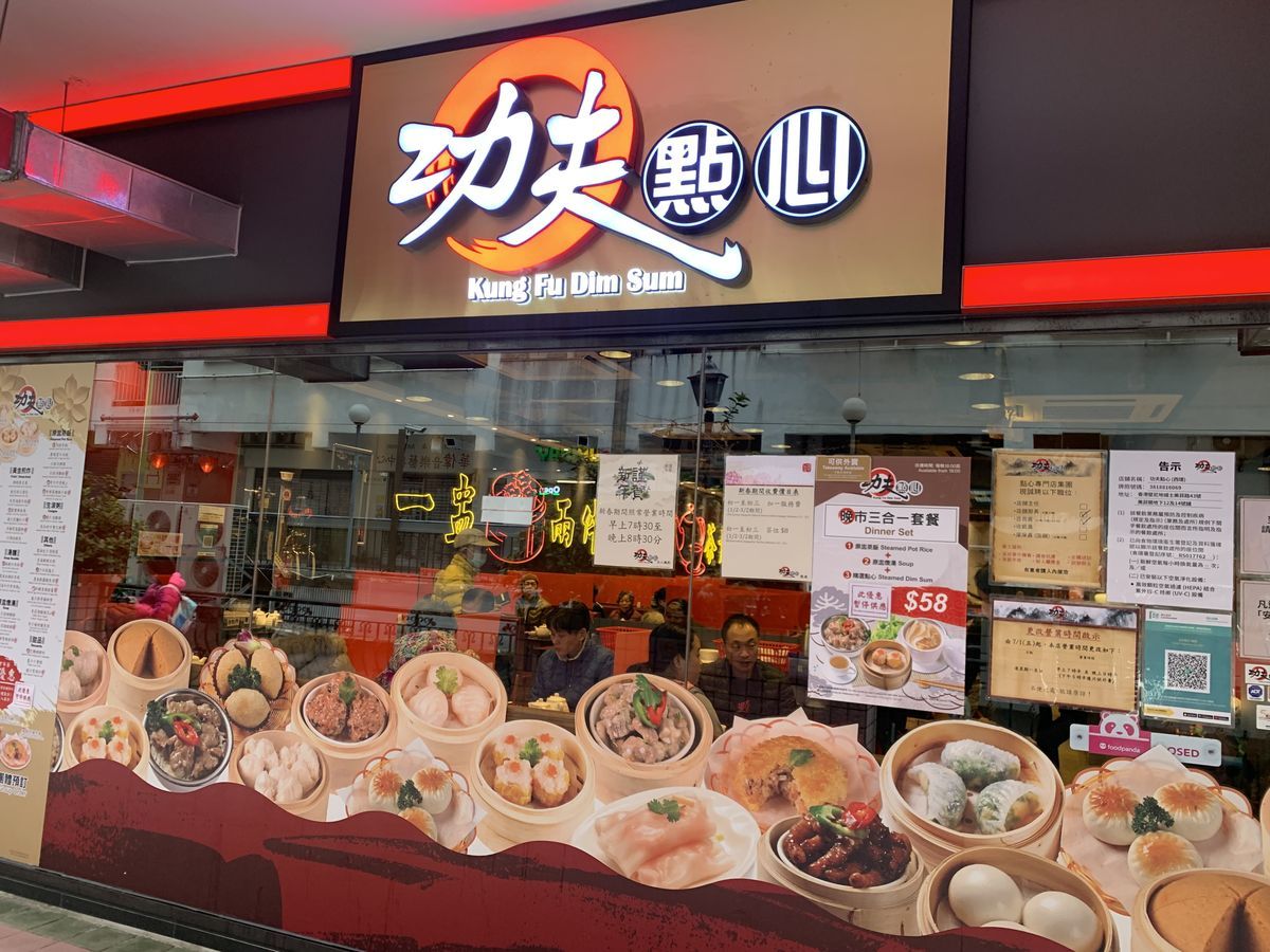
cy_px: 476
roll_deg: -3.8
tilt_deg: +5.2
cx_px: 635
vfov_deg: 53.1
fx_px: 954
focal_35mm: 26
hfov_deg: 67.3
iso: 100
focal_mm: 4.25
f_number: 1.8
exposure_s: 1/90
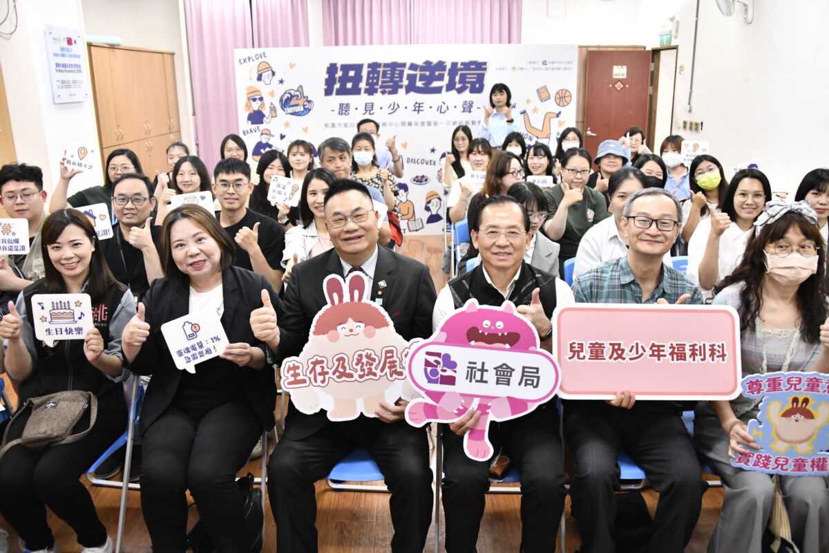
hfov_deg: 65.5
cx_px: 414
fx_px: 645
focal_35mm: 28
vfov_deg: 46.4
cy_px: 276
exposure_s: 1/250
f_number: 4
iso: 3200
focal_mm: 28
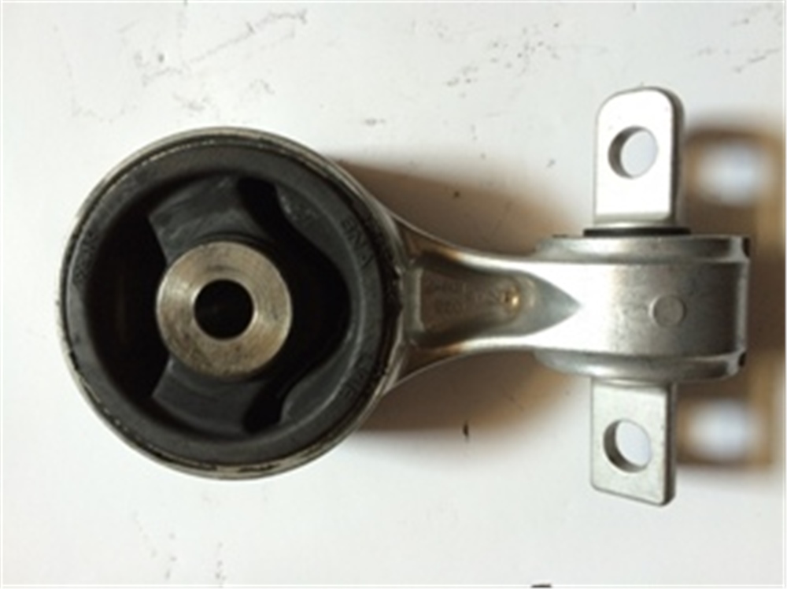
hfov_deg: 61.7
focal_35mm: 29
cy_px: 294
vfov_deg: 48.2
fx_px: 659
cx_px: 394
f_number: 2.2
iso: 100
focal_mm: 4.15
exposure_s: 1/30
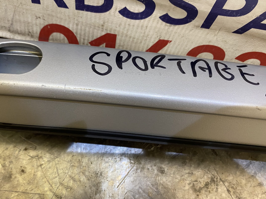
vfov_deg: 45.4
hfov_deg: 58.2
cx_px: 117
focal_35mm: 31
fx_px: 238
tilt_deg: -67.3
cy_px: 106
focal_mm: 4.25
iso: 200
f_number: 1.8
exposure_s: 1/50
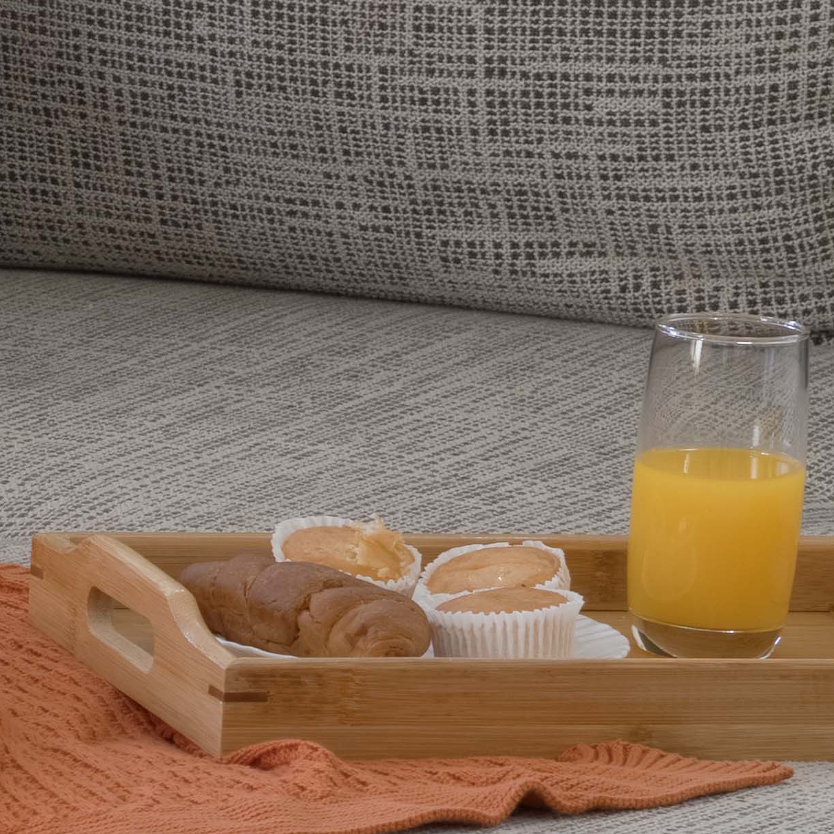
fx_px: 7850
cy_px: 572
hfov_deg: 5.8
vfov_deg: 6.1
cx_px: -1327
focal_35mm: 288
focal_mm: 50
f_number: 10
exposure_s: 1/40
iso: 125
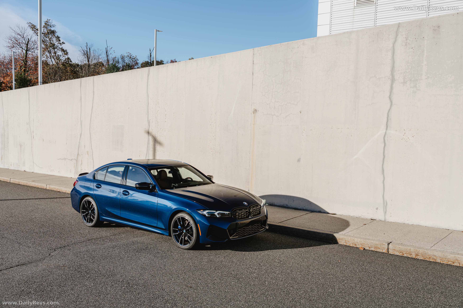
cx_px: 232
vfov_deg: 38.8
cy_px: 154
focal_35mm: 34
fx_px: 439
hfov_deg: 55.7
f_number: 7.1
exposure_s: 1/200
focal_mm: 34.1
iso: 200
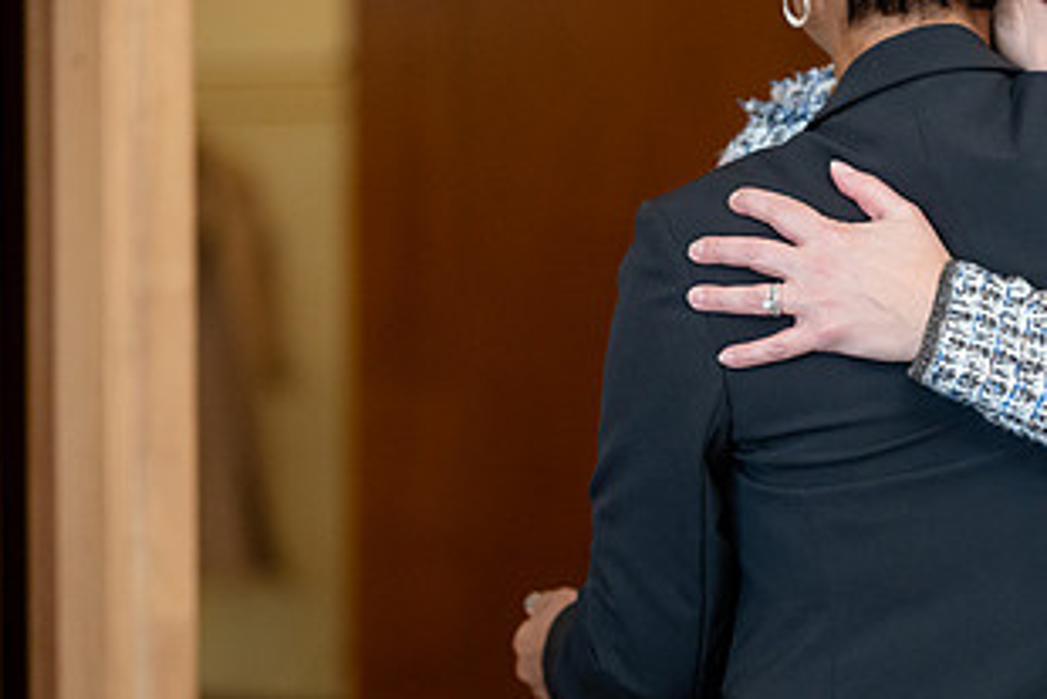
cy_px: 302
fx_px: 6954
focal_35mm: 239
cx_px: 946
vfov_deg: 5.8
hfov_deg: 8.6
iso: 3200
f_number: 2.8
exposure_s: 1/1000
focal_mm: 125
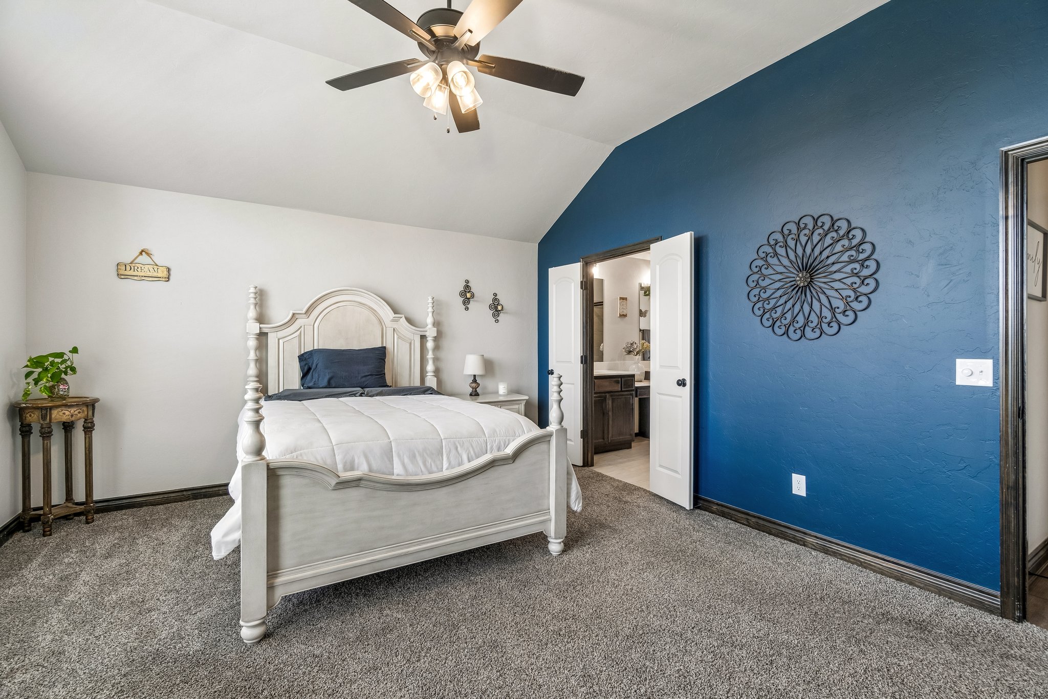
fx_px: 437
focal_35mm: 15
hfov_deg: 100.4
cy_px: 350
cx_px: 524
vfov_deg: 77.3
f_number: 6.3
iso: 200
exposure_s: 1/60
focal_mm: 10
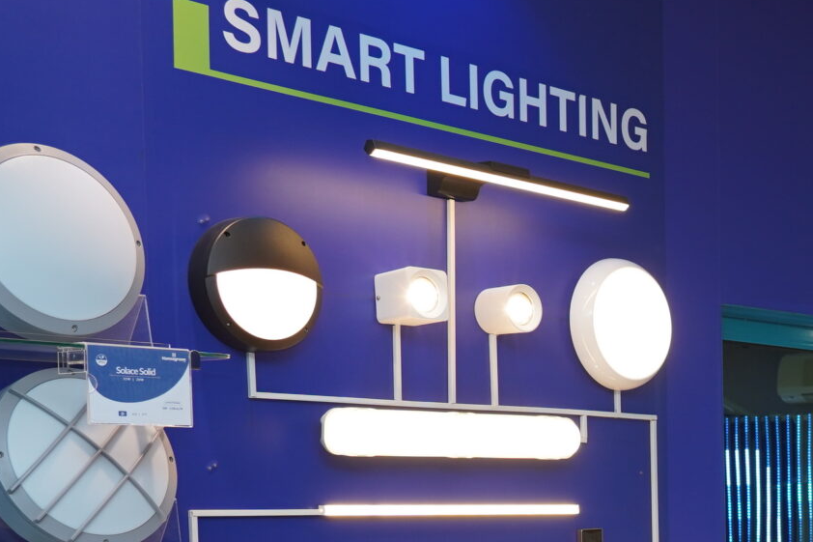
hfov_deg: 25.3
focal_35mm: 73
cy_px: 625
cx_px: 937
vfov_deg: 17.9
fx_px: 1648
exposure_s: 1/125
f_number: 4.5
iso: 320
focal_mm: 24
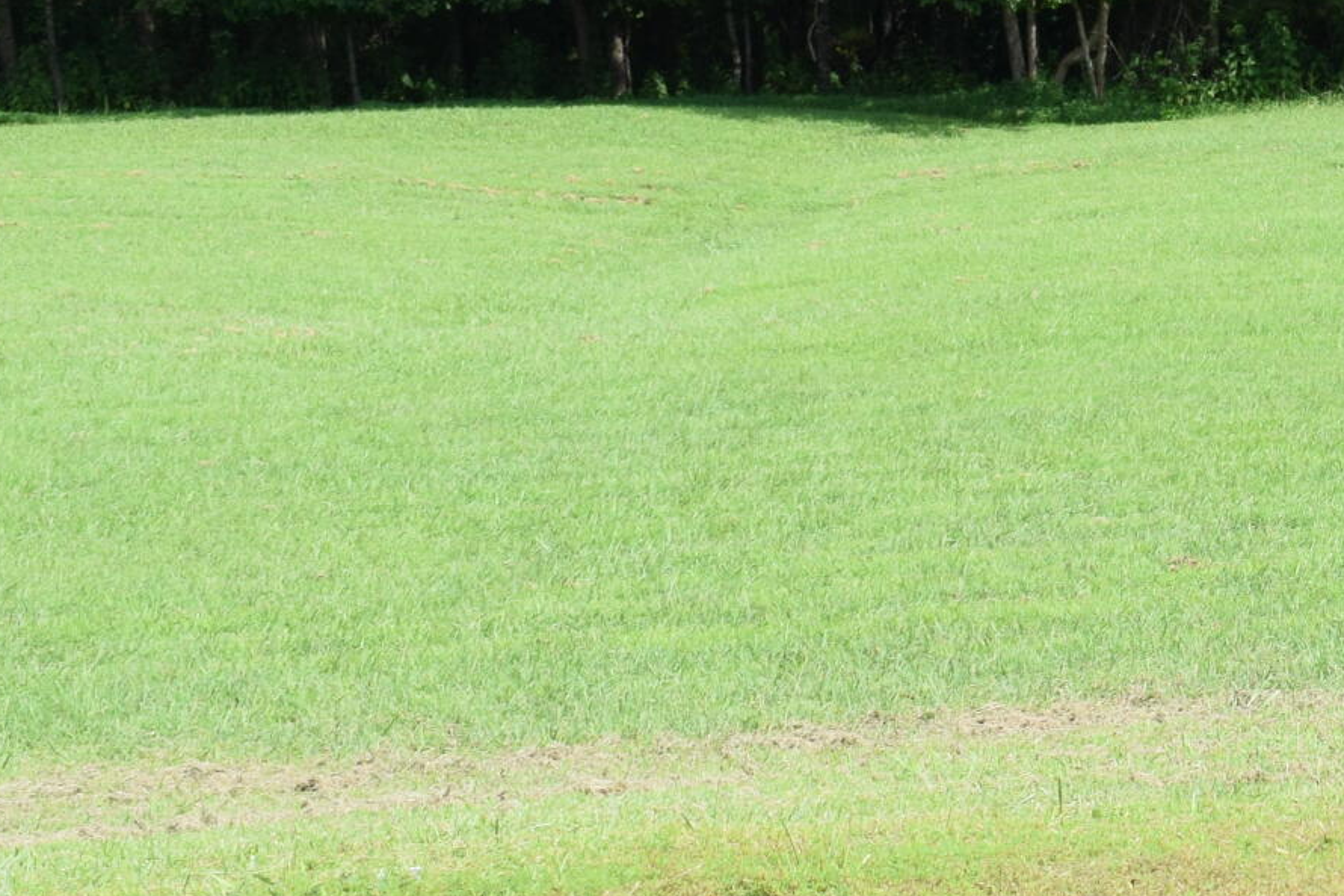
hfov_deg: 13.5
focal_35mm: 147
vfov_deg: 9.3
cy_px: 154
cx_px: 1786
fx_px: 5475
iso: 220
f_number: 8
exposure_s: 1/250
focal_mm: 29
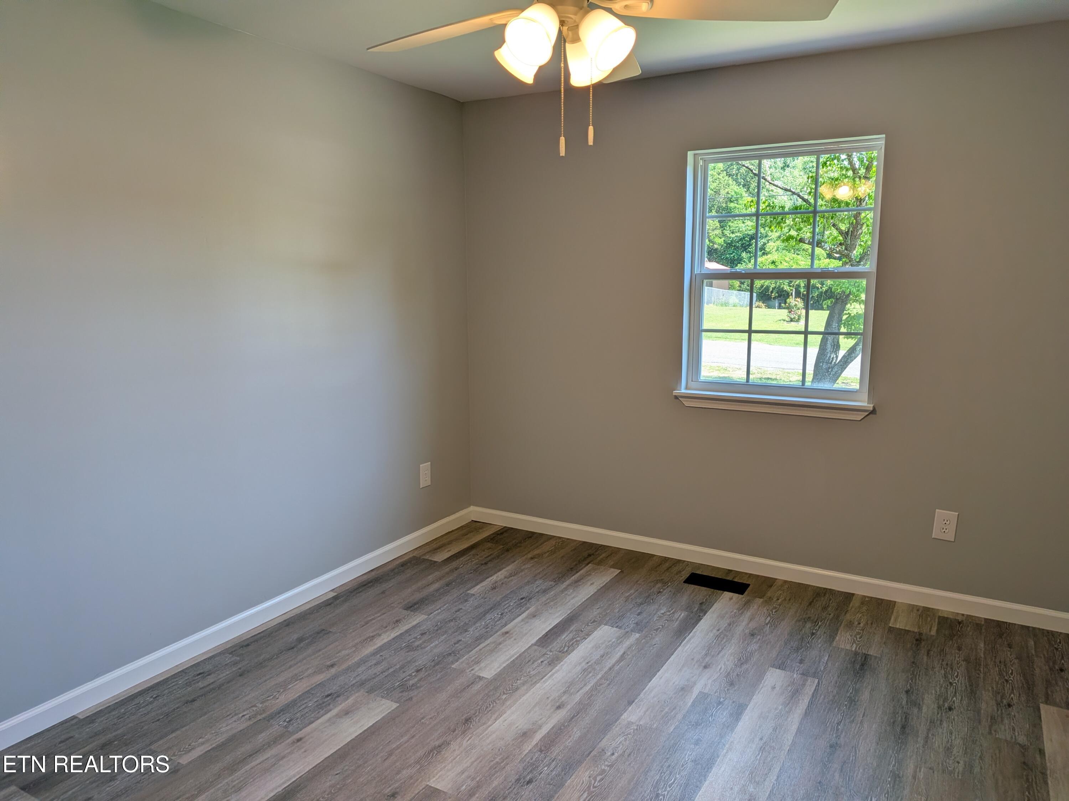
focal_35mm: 24
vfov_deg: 56.8
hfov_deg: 71.6
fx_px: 741
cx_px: 534
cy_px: 400
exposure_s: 1/120
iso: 38
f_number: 1.7
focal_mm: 4.53
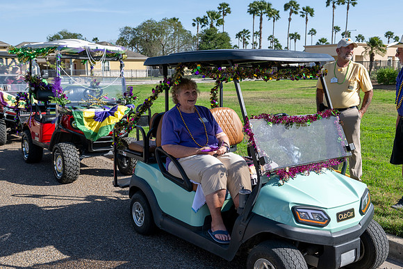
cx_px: 202
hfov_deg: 50.7
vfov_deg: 35.1
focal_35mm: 38
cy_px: 134
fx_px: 425
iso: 250
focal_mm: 38
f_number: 6.3
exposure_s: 1/640
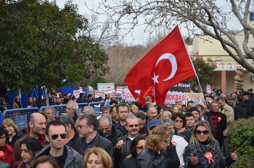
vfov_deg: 16.5
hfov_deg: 24.7
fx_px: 581
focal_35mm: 82
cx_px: 127
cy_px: 84
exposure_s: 1/200
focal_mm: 55
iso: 140
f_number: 5.6
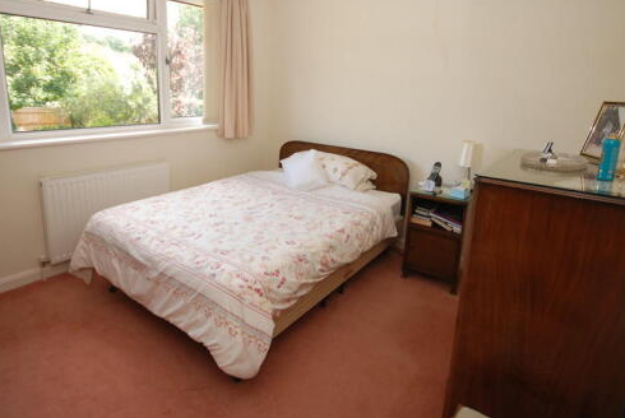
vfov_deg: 61.4
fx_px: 348
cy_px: 162
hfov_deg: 83.8
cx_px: 297
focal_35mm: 20
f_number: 4.5
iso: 200
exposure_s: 1/80
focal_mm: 10
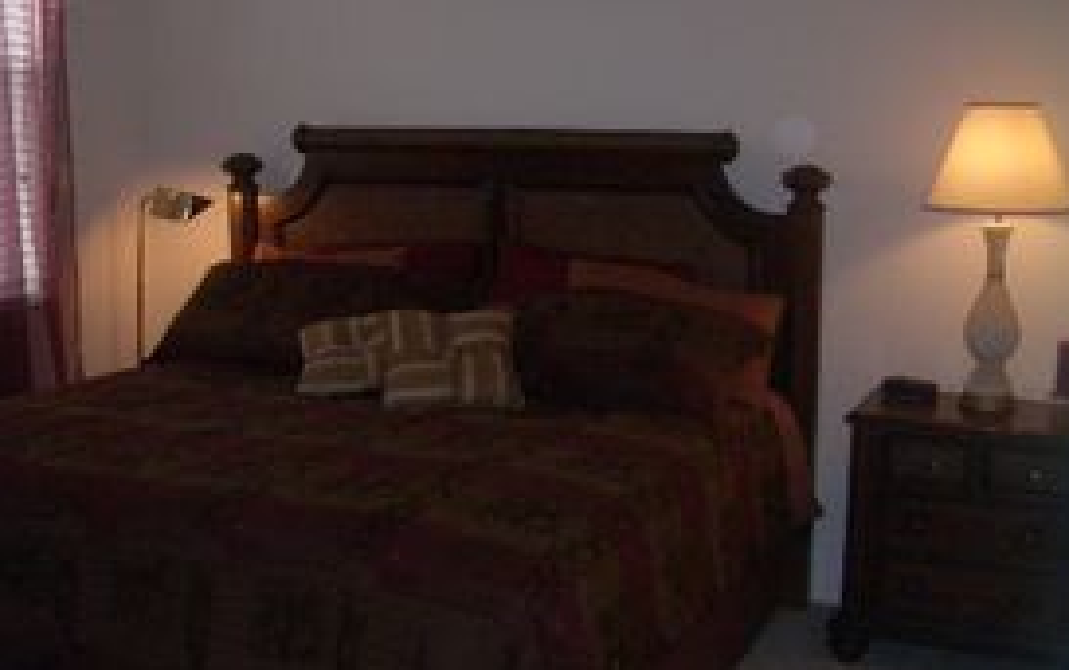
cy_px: 286
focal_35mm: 50
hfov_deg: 40.0
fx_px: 1458
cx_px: 399
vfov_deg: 25.8
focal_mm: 5.8
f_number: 4.3
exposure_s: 1/60
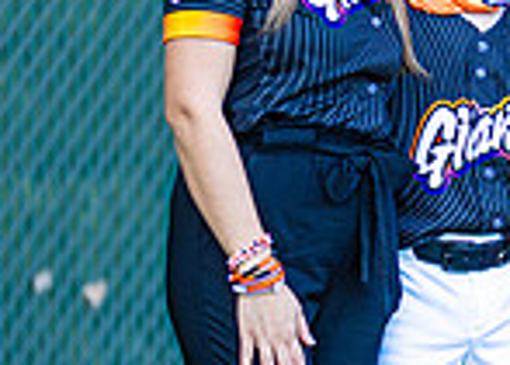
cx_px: 673
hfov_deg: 7.4
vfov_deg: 5.3
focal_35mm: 270
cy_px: 214
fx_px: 3911
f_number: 1.2
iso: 125
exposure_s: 1/1000
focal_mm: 50
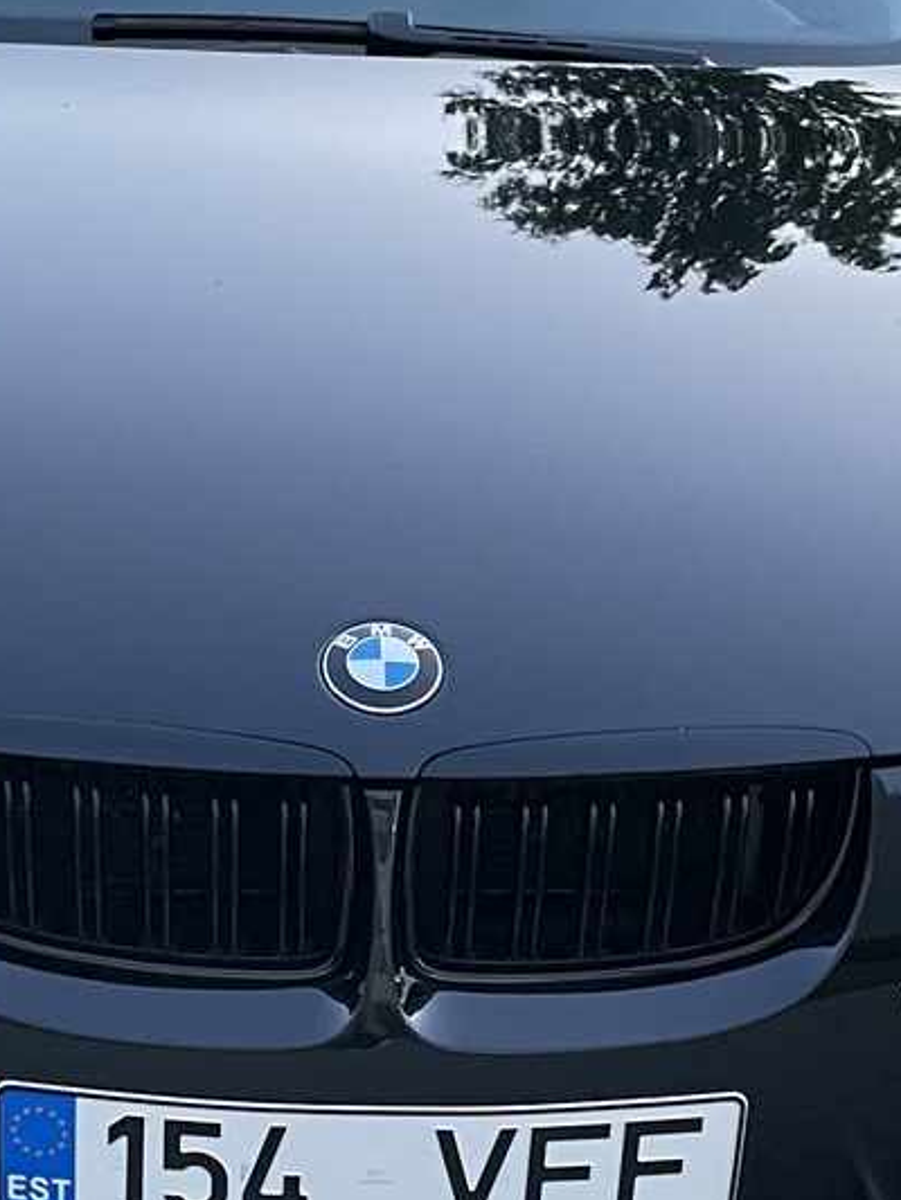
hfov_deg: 18.9
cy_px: 889
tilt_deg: -24.5
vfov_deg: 24.8
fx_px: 2706
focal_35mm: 78
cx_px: 349
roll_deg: -1.3
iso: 320
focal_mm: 4.2
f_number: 1.6
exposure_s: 1/60
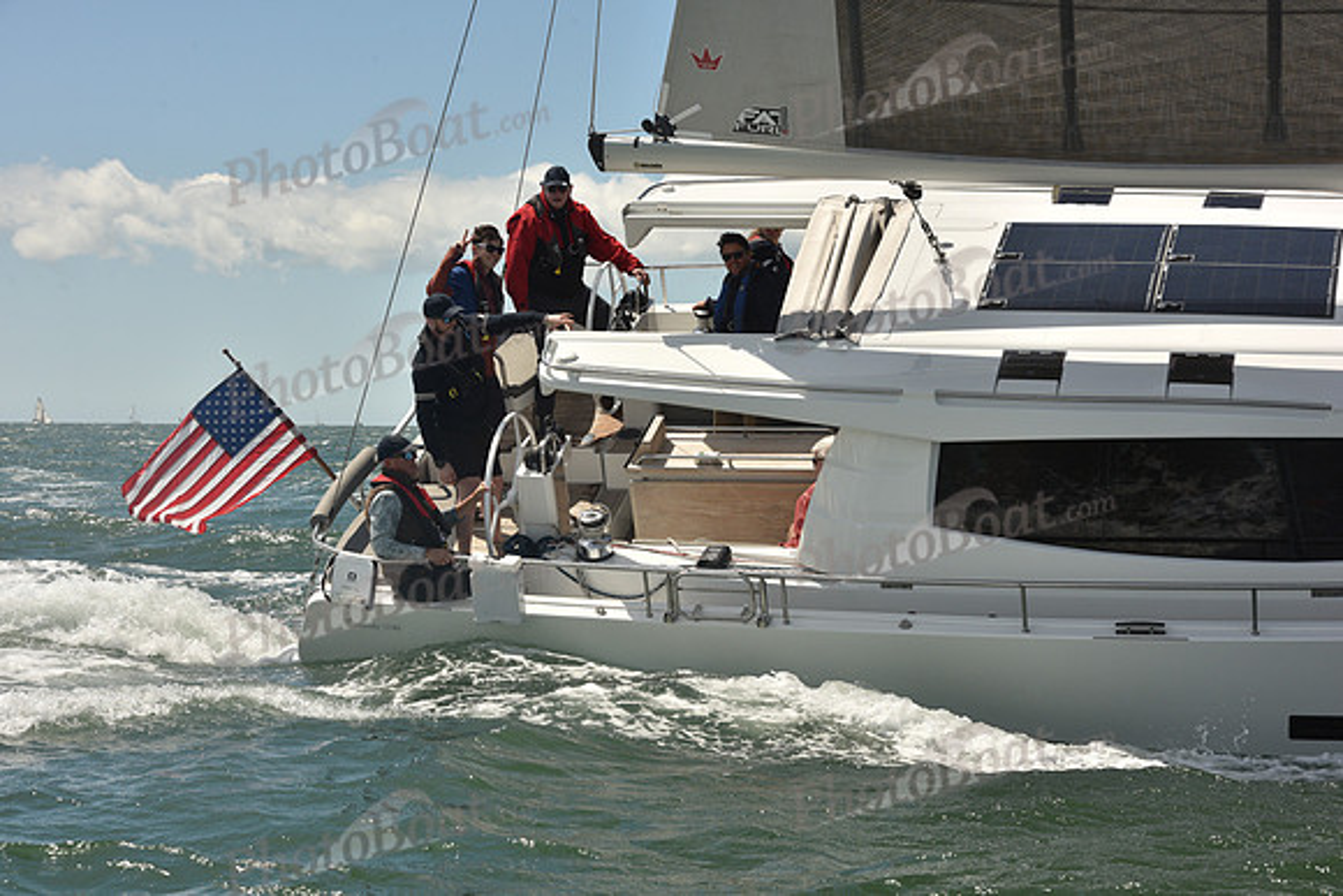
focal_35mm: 85
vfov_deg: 16.1
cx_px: 672
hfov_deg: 23.9
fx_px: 3172
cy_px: 448
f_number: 11
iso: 320
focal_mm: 85
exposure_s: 1/800
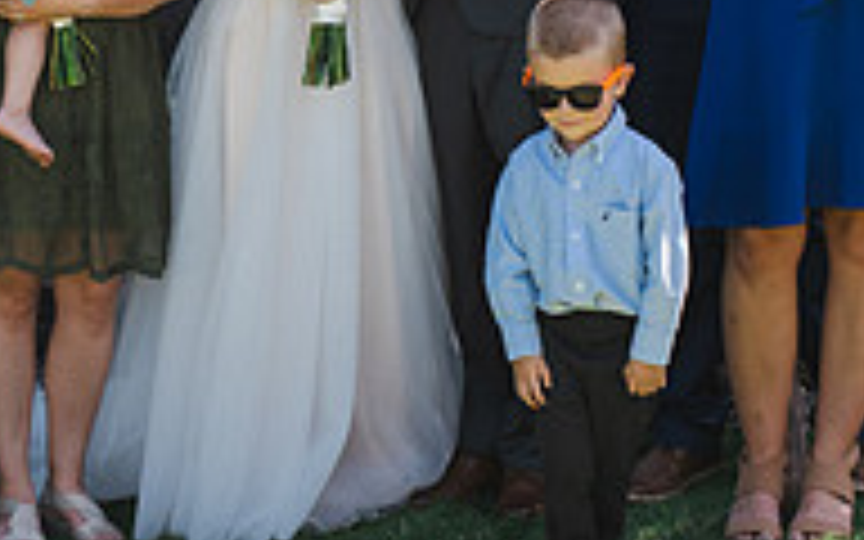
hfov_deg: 13.4
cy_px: -212
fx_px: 3673
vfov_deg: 8.3
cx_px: 194
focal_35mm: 156
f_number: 3.2
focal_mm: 50
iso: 200
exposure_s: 1/500
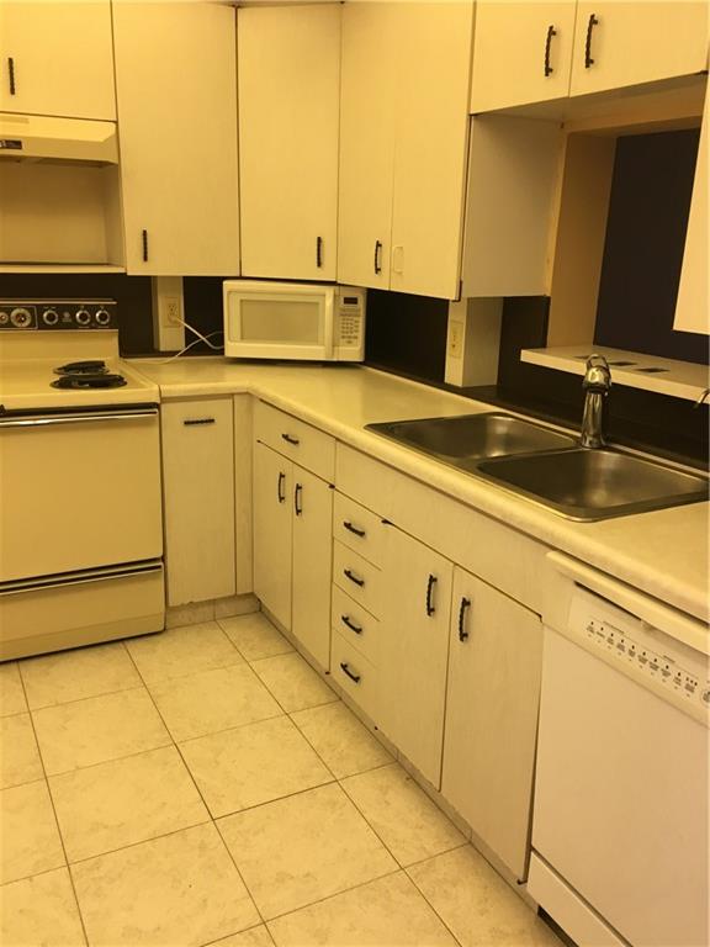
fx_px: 793
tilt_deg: -16.1
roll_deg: -2.4
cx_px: 355
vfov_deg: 61.7
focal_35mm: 29
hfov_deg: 48.2
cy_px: 474
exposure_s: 1/30
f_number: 2.2
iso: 64
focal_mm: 4.15
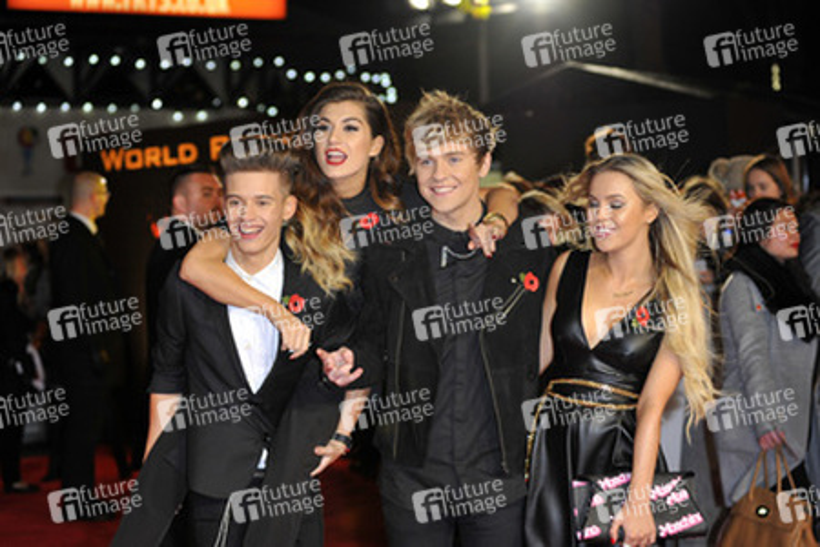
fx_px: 1822
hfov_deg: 25.4
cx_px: 410
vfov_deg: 17.1
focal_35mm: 80
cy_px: 274
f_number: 4
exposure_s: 1/250
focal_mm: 80
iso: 1000
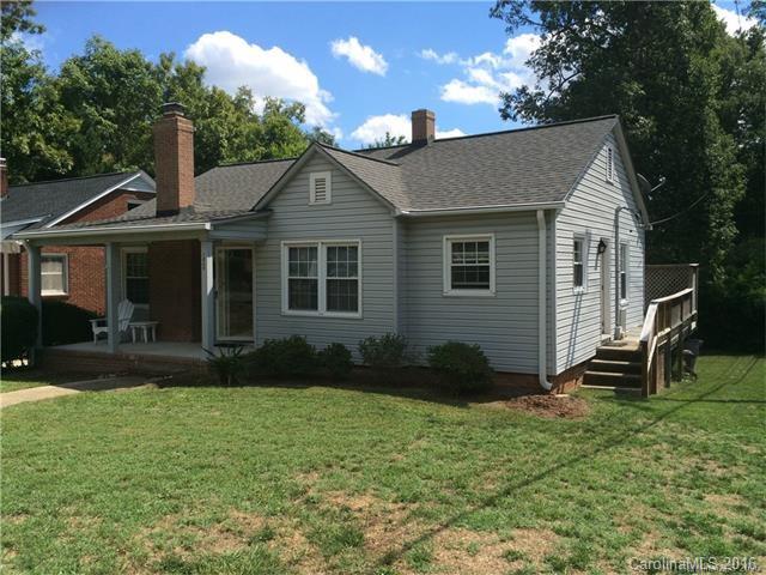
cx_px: 383
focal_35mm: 29
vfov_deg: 48.2
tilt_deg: -1.7
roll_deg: +1.0
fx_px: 642
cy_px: 288
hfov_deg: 61.7
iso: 32
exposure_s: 1/1580
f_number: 2.2
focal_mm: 4.15
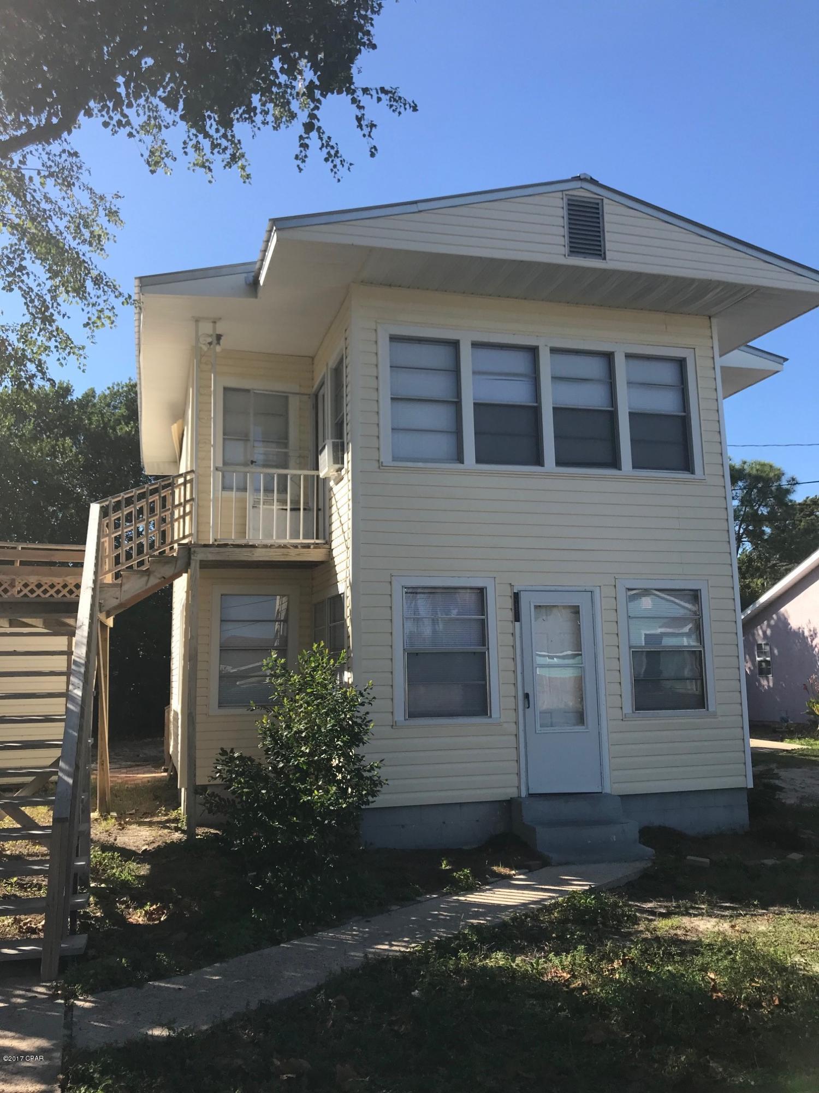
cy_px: 546
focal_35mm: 28
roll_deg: -0.3
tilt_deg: +10.6
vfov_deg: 63.4
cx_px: 410
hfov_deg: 49.7
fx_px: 883
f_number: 1.8
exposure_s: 1/1429
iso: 20
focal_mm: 3.99
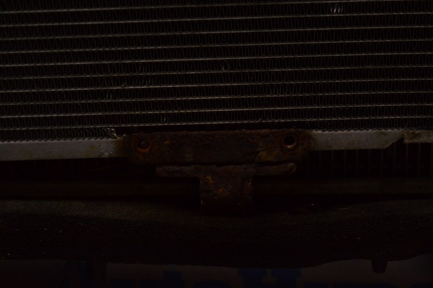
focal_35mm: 82
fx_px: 991
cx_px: 216
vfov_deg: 16.5
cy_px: 144
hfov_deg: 24.6
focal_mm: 55
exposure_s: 1/400
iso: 1600
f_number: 5.6
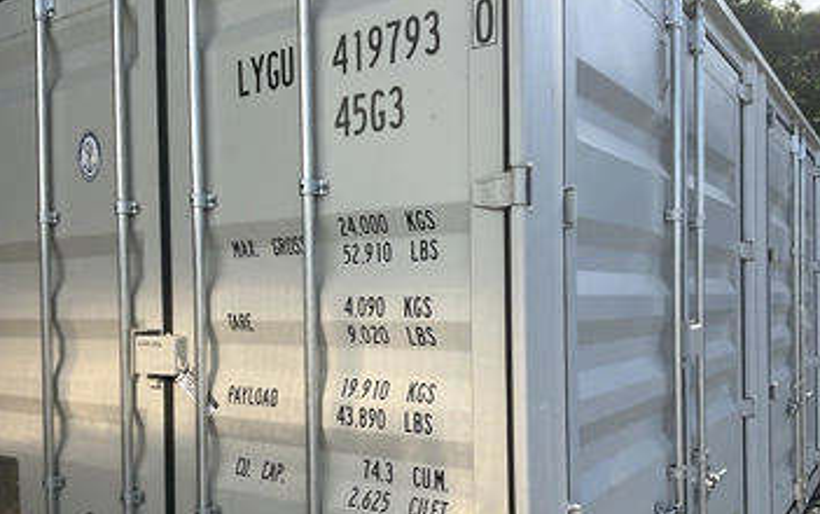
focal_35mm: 35
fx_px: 783
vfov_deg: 36.2
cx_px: 390
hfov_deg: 55.3
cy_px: 308
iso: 25
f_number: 1.8
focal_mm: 3
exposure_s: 1/1342
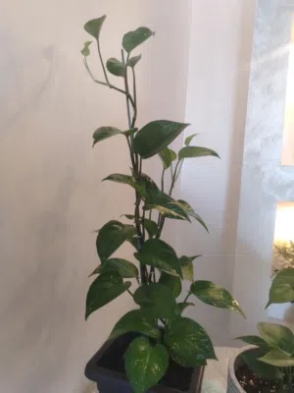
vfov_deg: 71.6
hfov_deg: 56.8
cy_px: 196
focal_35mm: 24
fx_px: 272
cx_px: 147
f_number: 1.75
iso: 588
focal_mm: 5.25
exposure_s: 1/33.3
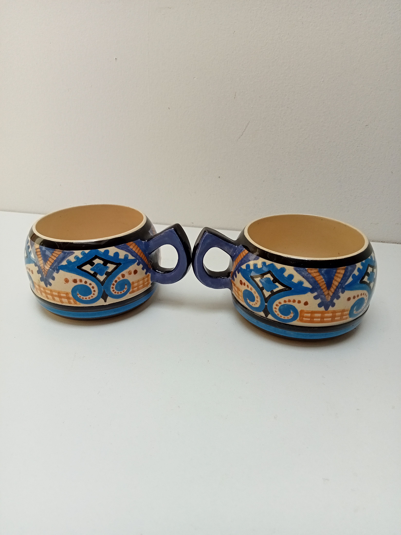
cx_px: 200
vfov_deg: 63.4
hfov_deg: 49.7
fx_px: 432
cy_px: 268
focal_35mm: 28
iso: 102
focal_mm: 3.46
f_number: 2.2
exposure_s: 1/144
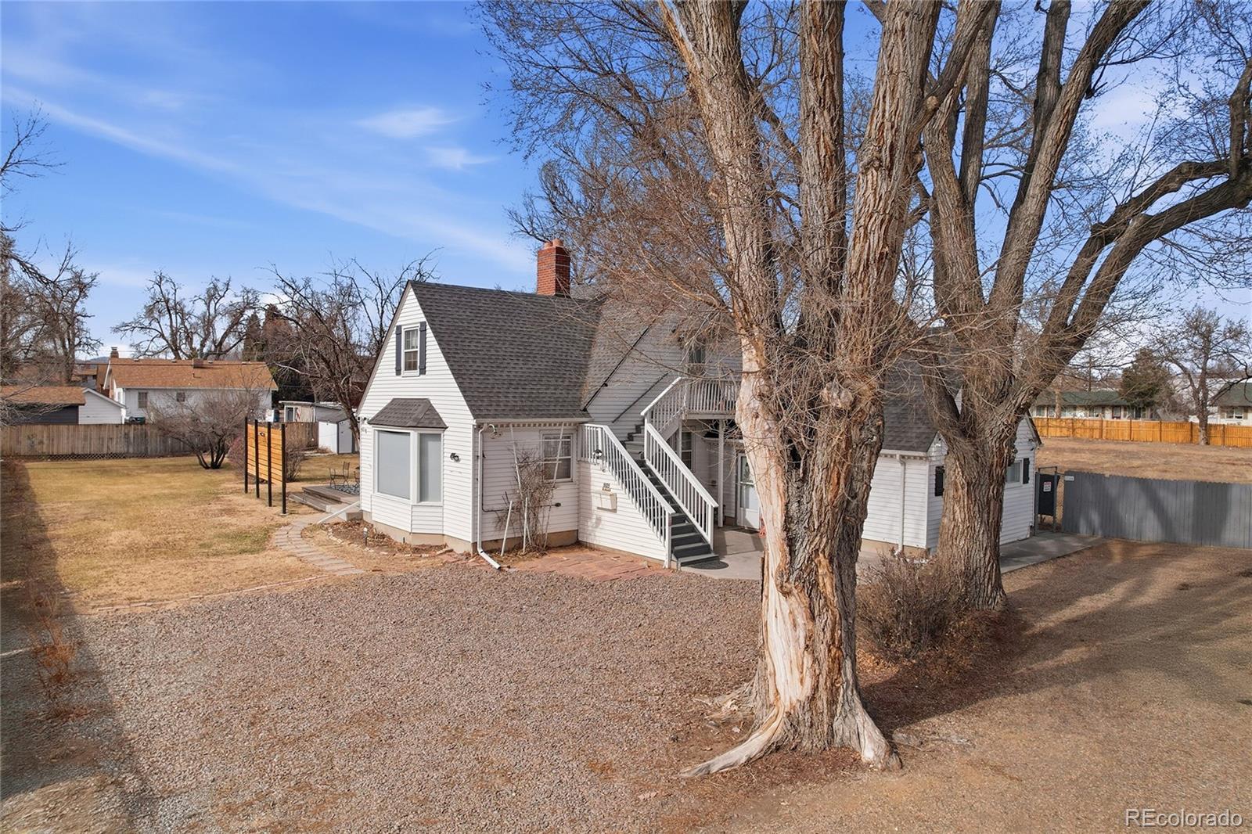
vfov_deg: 57.2
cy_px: 417
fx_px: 765
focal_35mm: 22
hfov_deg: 78.6
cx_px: 626
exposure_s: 1/160
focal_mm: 8.4
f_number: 2.8
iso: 100
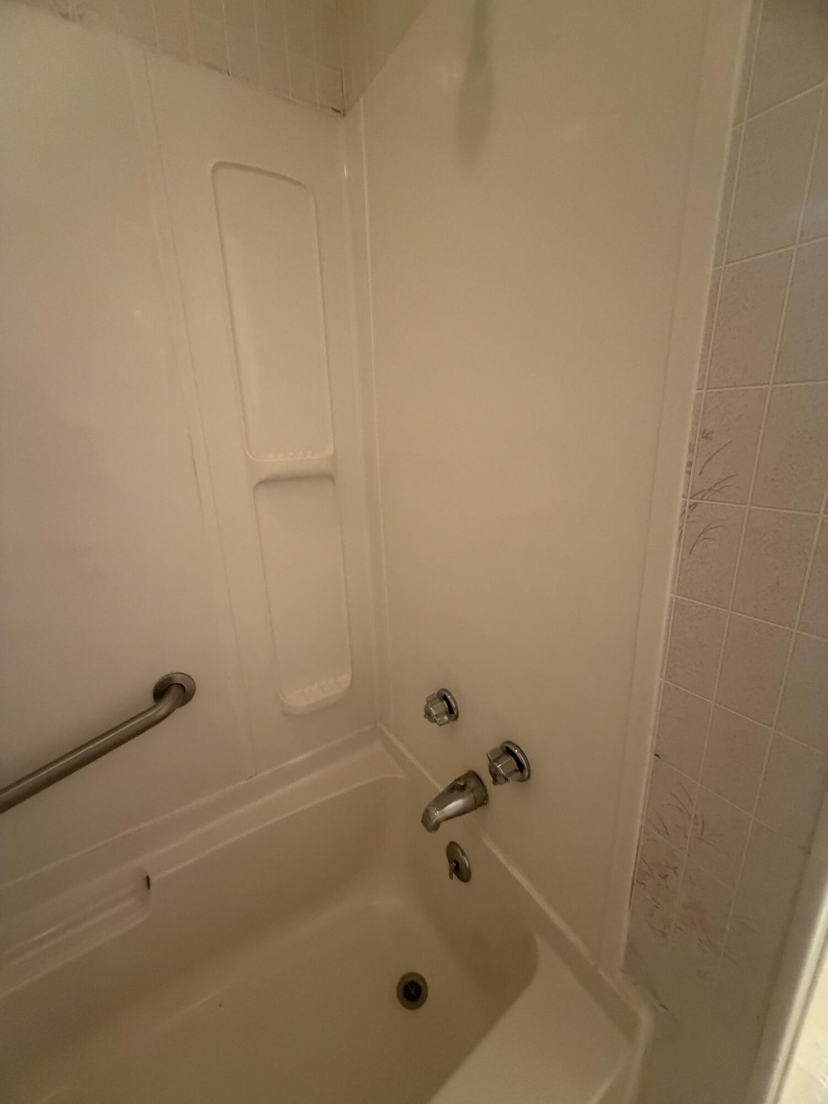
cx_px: 414
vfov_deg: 102.1
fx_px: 446
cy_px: 552
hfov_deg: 85.7
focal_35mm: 14
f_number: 2.2
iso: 320
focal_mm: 2.22
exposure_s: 1/60
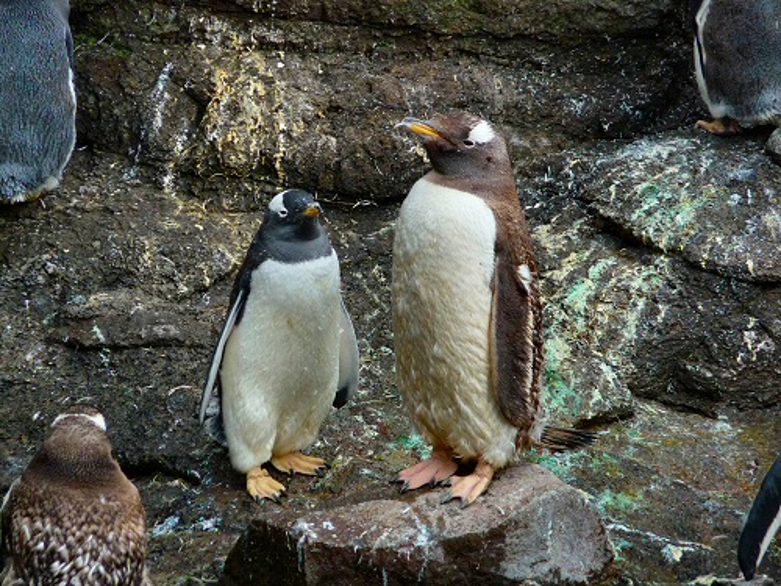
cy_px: 293
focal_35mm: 264
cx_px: 390
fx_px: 5956
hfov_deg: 7.5
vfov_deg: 5.6
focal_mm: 45.4
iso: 200
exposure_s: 1/250
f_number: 4.9
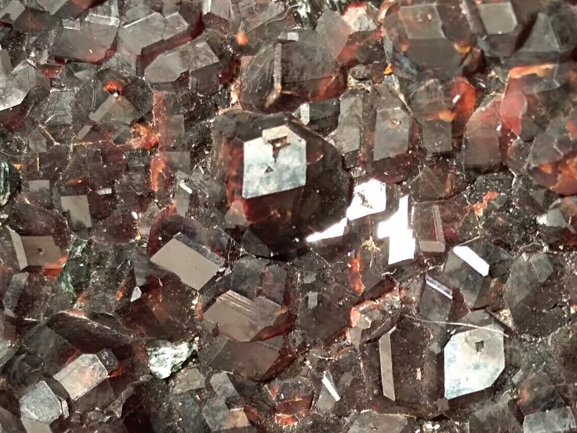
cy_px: 292
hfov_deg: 42.1
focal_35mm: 45
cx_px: 285
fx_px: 750
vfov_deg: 31.9
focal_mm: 3.54
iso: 173
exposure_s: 1/33.3
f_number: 2
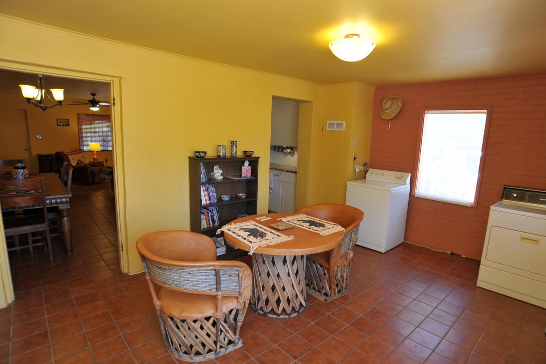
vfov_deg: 64.5
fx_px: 288
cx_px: 285
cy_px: 186
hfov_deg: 86.9
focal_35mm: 19
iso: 500
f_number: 6.3
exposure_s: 1/30
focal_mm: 18
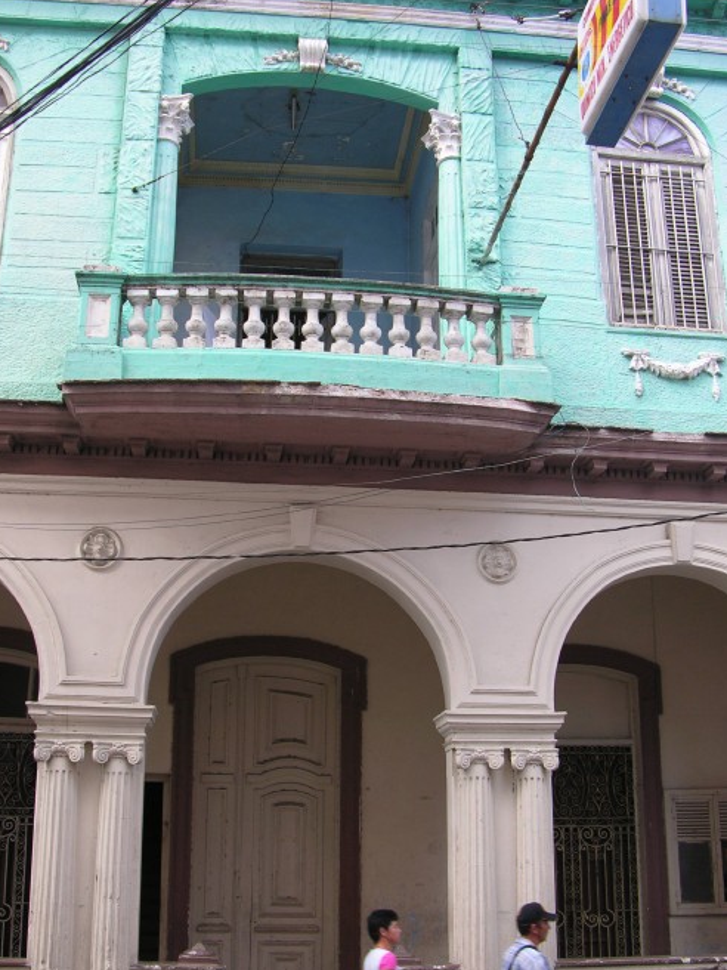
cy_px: 529
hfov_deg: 35.1
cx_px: 344
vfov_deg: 45.7
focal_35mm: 41
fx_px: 1148
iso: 50
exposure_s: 1/71
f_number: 4
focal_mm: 8.9
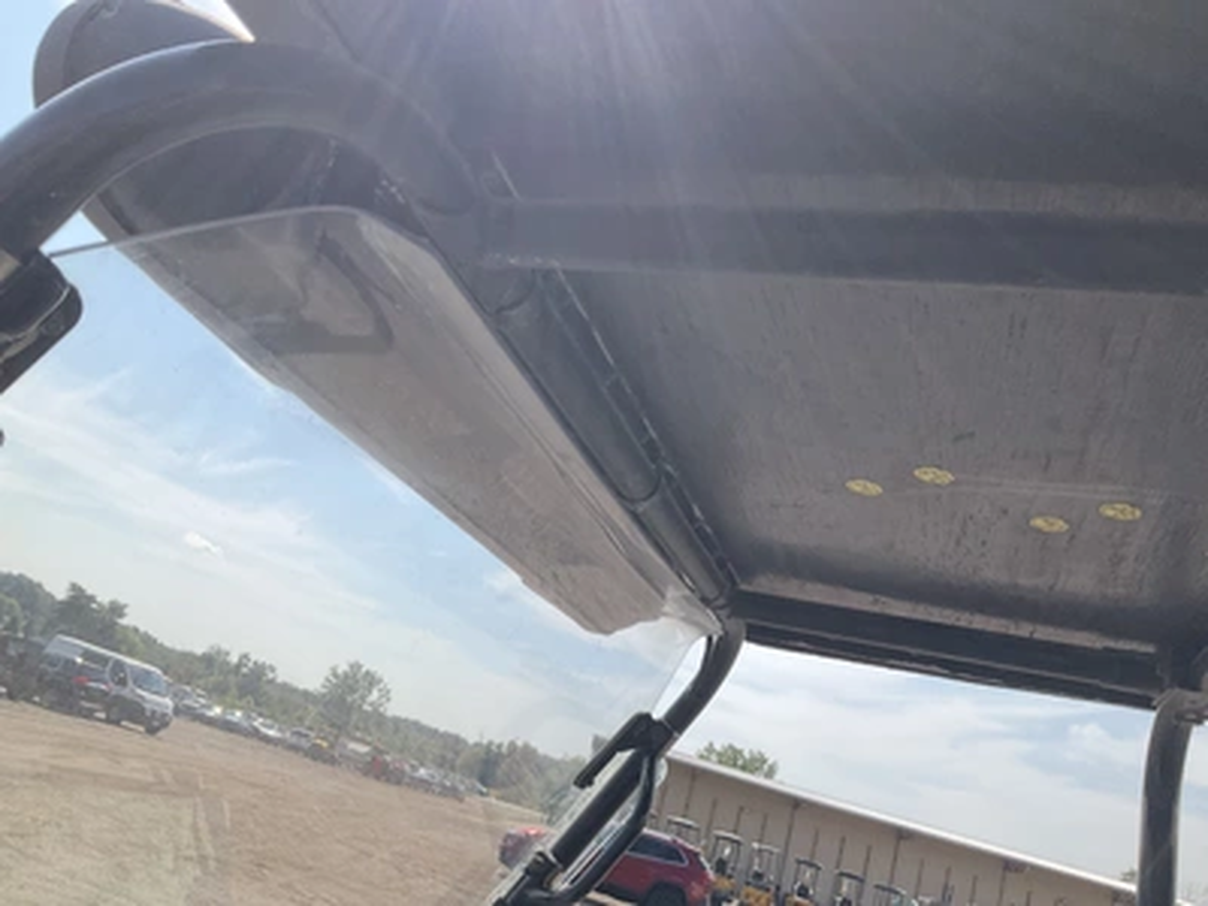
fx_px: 1012
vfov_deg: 48.2
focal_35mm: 29
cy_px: 453
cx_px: 604
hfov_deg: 61.7
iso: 25
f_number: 1.8
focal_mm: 3
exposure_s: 1/2538
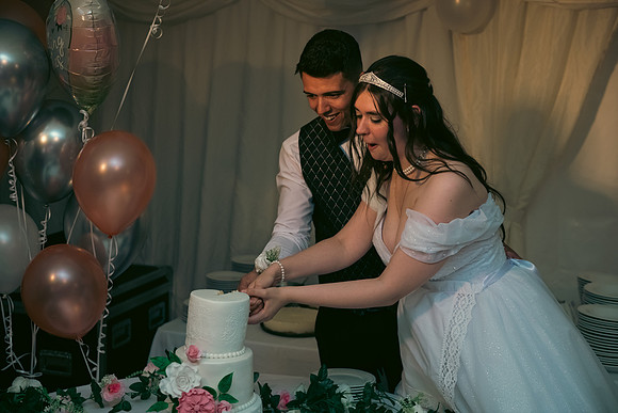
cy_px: 206
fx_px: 893
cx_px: 309
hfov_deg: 38.2
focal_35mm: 52
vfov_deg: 26.0
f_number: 3.5
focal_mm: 52
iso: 800
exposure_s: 1/160
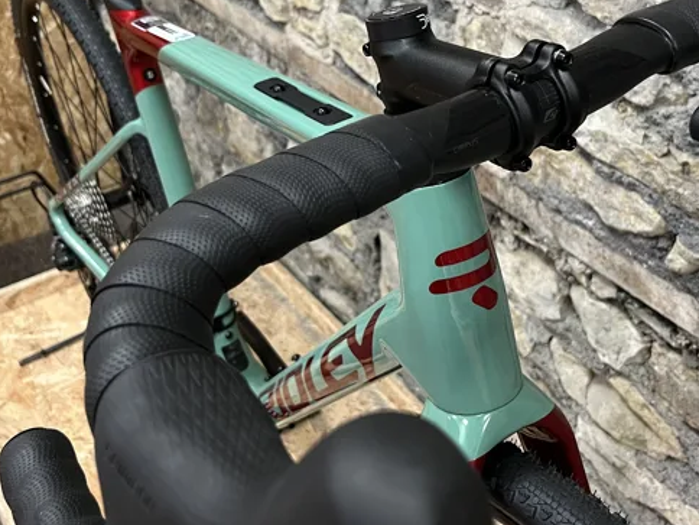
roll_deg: +0.1
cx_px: 399
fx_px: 868
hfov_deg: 43.7
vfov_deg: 33.2
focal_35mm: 43
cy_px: 161
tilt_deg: -30.3
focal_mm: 5.1
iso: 250
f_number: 1.6
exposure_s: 1/50
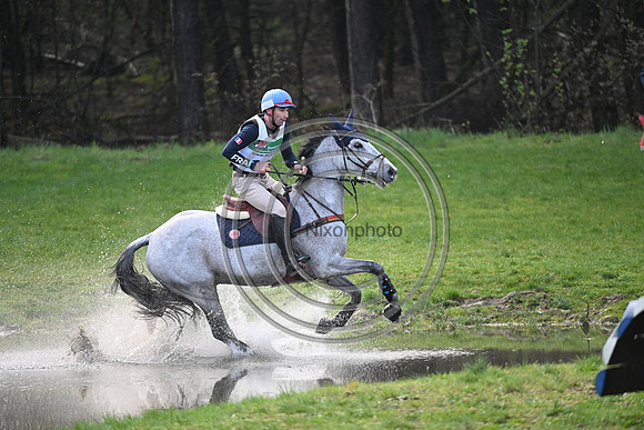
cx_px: 322
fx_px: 6262
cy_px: 215
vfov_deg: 3.9
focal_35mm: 350
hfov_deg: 5.9
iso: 1600
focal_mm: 350
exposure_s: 1/1250
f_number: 4.5
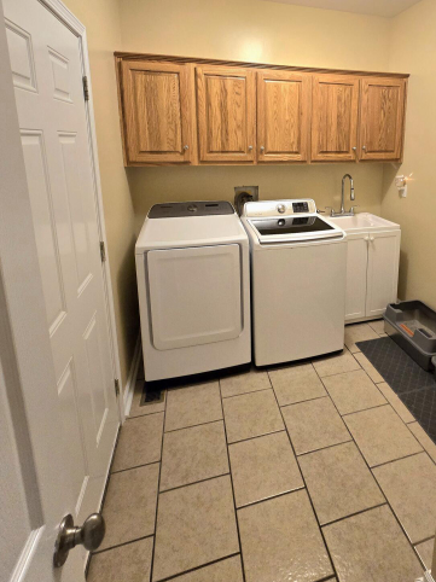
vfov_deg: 85.2
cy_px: 202
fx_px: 303
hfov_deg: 69.6
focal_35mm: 18
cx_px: 289
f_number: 2.2
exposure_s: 1/60.2
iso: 320
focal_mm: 2.2
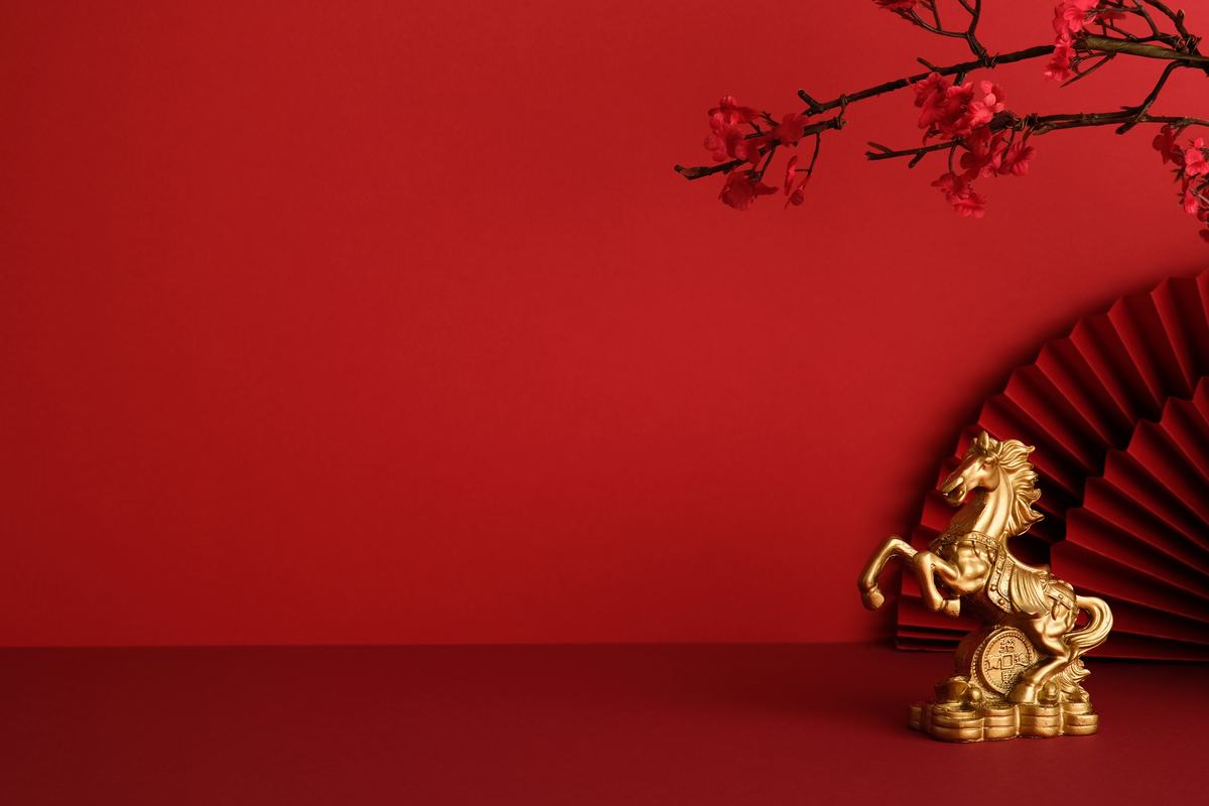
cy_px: 403
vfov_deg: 10.7
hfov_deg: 16.0
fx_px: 4298
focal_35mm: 128
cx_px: 604
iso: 400
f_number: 6.4
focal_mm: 85
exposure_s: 1/125
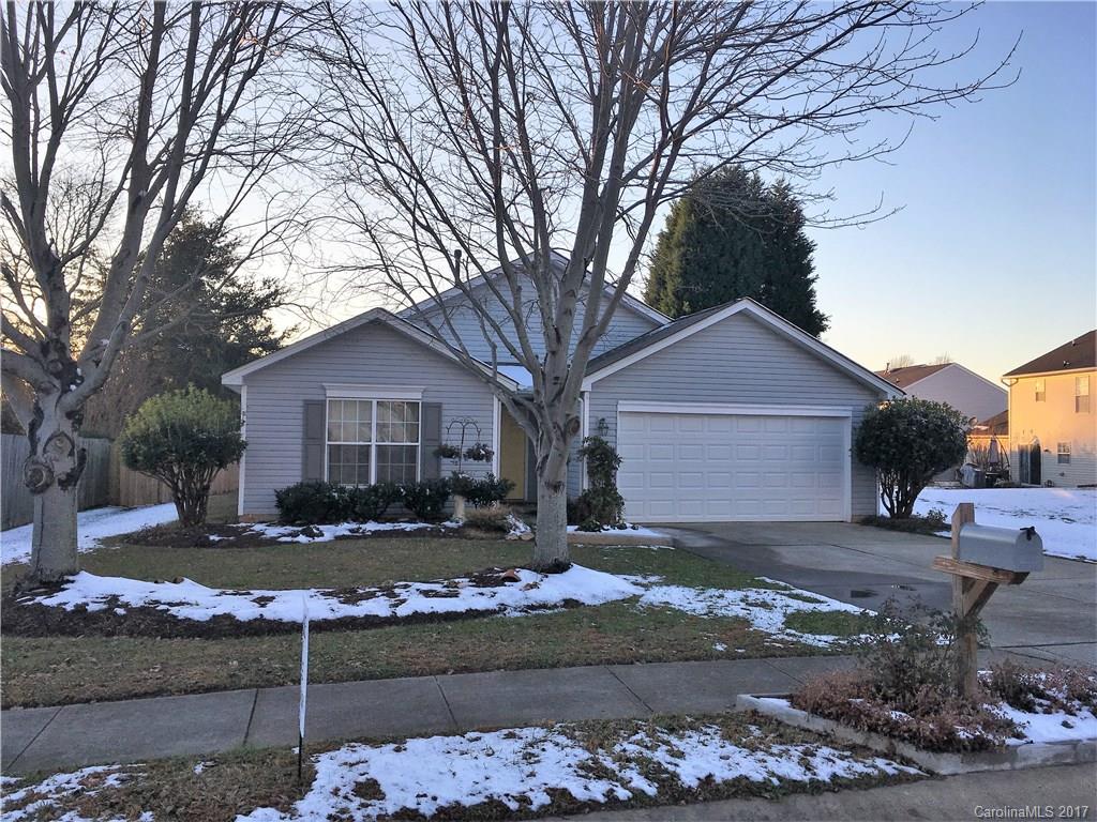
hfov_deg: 61.7
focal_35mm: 29
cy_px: 411
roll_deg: -1.1
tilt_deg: +1.5
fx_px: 919
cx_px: 548
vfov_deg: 48.2
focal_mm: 4.15
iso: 25
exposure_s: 1/450
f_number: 2.2
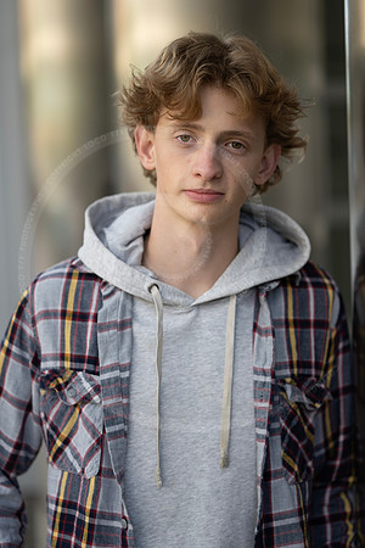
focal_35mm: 85
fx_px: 1293
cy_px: 274
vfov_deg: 23.9
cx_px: 182
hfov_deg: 16.1
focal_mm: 85
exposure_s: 1/640
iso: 125
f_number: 1.8
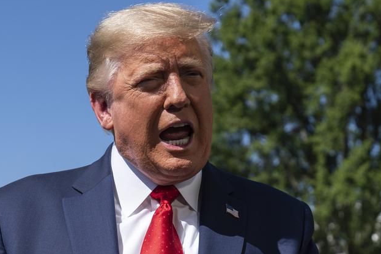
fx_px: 1100
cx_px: 158
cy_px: 241
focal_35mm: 104
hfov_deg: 19.6
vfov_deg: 13.0
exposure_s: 1/2500
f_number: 5
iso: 400
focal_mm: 54
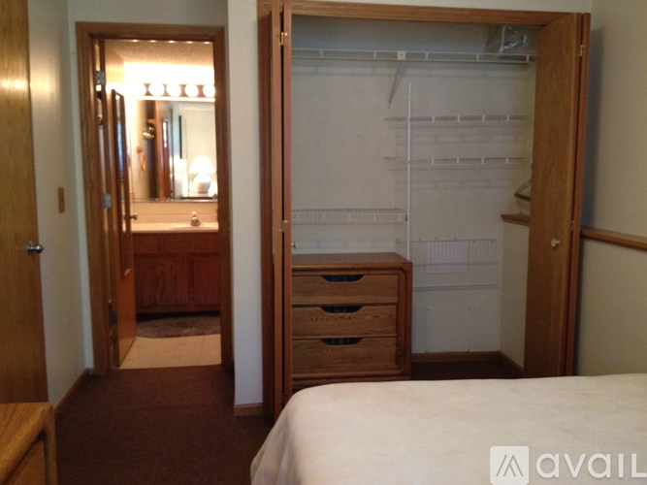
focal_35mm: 35
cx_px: 324
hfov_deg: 52.6
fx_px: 654
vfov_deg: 40.7
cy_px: 242
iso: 320
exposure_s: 1/20
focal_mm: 4.28
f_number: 2.4
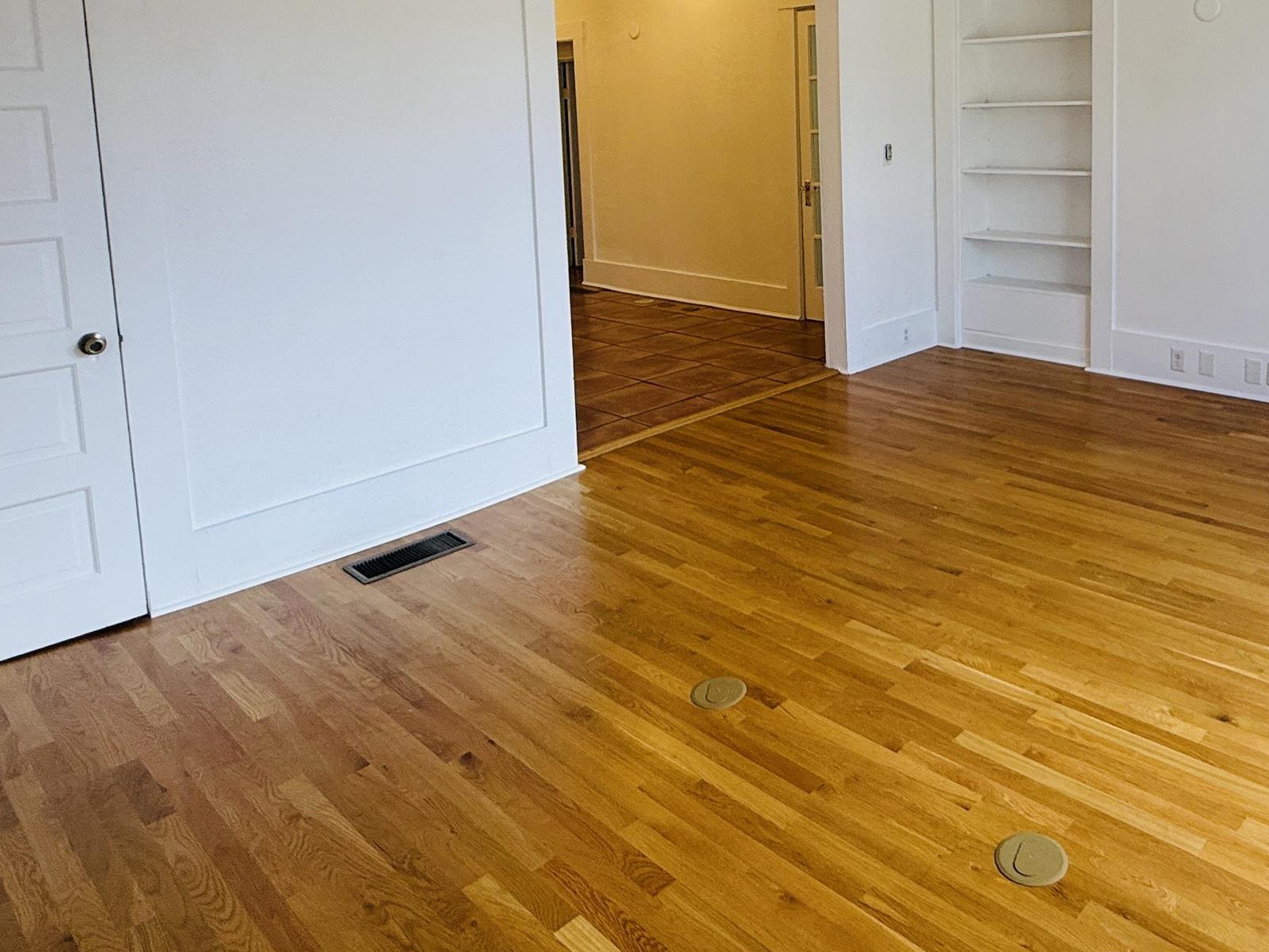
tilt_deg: -5.0
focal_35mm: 27
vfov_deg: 48.9
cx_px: 891
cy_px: 216
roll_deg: +1.0
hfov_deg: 62.9
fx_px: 990
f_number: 2.2
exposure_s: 1/120
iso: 64
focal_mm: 2.22
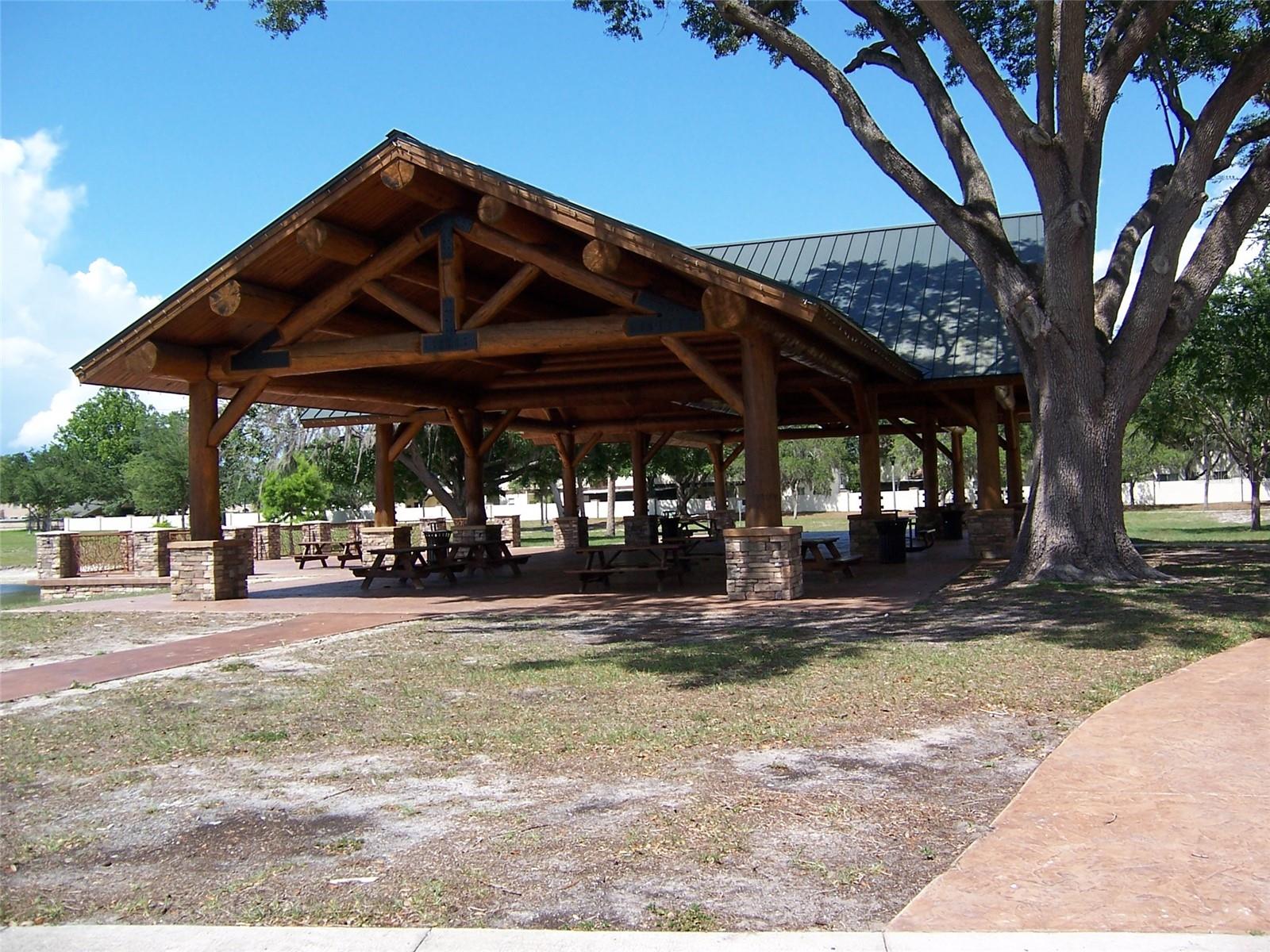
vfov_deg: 42.9
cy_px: 476
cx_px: 635
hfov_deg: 55.4
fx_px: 1211
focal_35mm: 33
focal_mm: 5.5
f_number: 3.4
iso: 80
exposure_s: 1/750
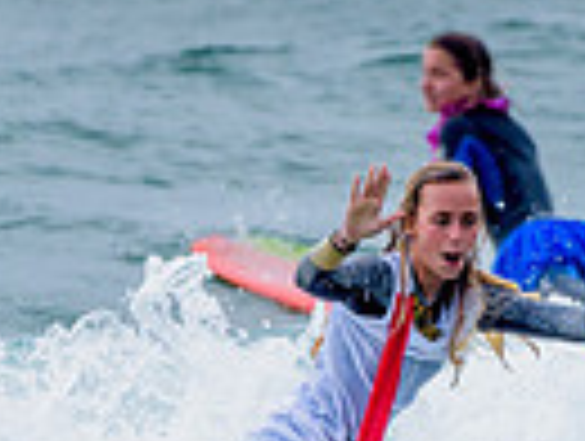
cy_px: 538
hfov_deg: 0.8
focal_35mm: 2625
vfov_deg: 0.6
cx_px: 281
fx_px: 44444
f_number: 5.6
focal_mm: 500
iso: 720
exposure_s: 1/2000
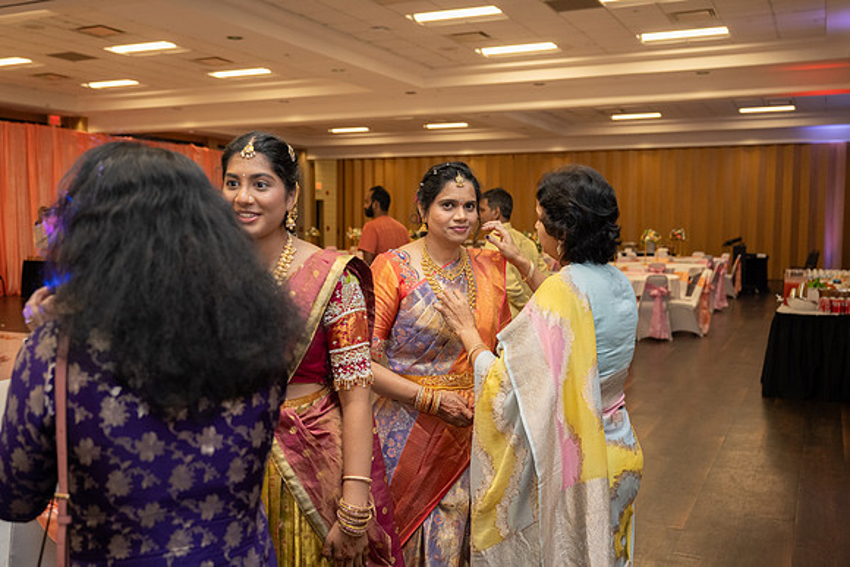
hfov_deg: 53.7
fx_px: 839
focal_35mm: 36
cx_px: 425
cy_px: 284
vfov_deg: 37.3
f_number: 3.5
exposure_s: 1/160
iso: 1000
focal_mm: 34.5
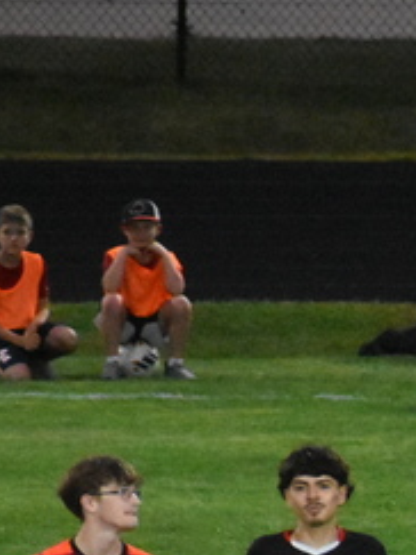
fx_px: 18523
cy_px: 682
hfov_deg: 1.3
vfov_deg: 1.7
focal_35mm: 1155
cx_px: 656
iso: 8000
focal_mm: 190
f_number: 5.3
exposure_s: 1/500
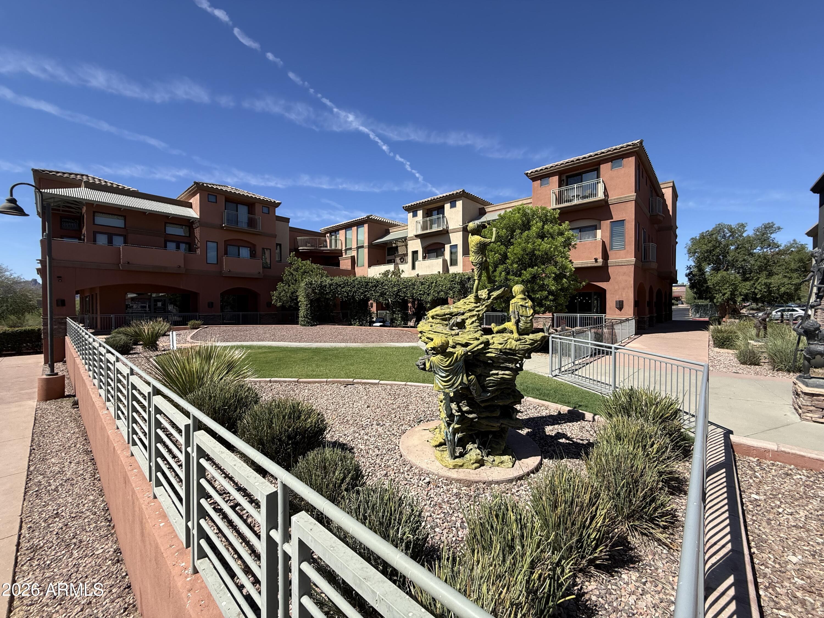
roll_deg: -0.8
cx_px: 412
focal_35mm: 14
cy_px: 309
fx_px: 333
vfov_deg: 85.7
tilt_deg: +0.5
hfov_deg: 102.1
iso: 50
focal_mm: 2.22
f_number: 2.2
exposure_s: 1/1901
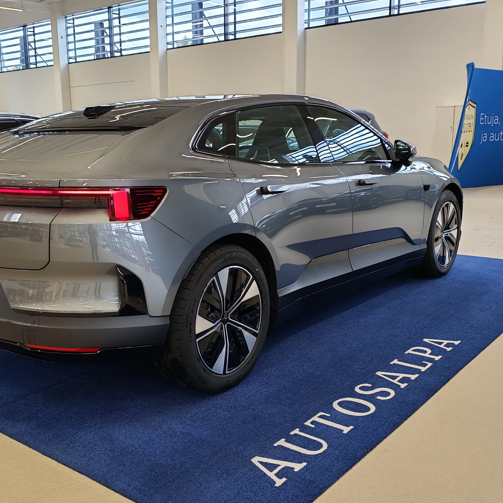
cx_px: 178
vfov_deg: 42.8
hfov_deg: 42.4
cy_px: 252
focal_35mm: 39
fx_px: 641
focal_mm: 6.12
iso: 112
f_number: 1.9
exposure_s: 1/100
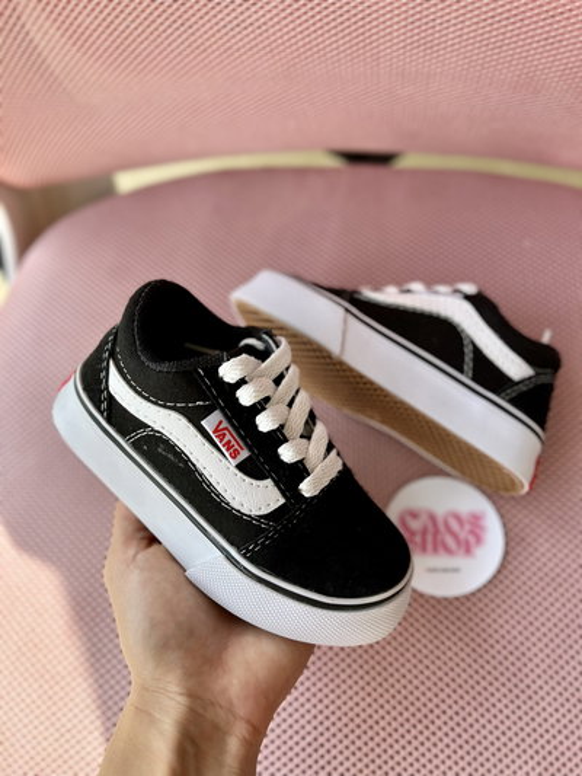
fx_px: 583
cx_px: 291
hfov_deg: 53.1
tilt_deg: -70.4
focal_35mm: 26
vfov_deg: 67.3
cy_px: 388
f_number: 1.6
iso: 50
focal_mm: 5.1
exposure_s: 1/306
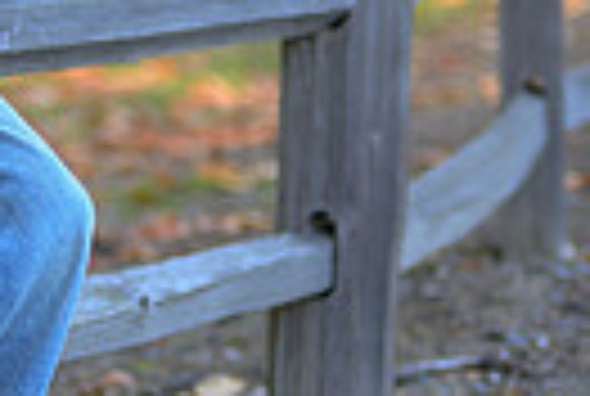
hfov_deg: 8.3
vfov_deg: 5.6
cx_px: -194
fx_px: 4024
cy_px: -84
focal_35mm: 245
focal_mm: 50
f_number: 1.6
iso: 80
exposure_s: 1/250
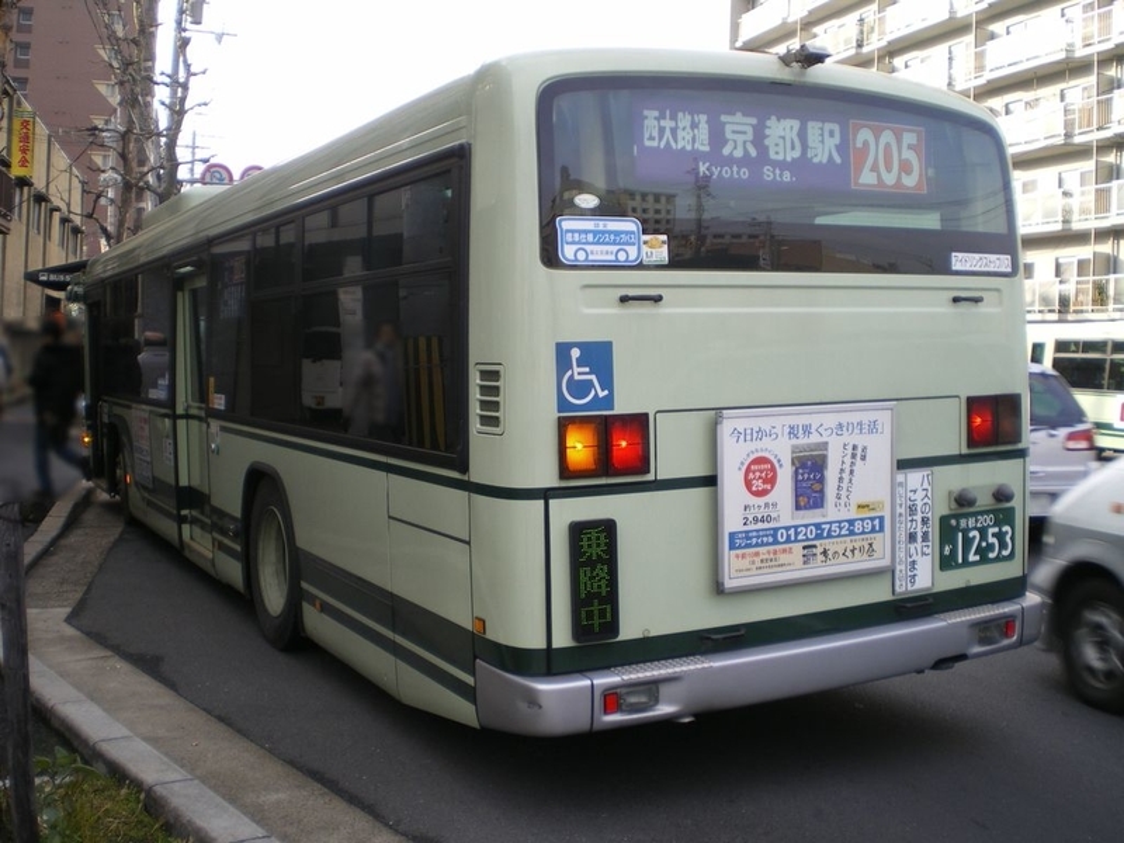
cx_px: 562
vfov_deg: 37.7
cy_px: 422
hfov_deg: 49.0
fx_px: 1234
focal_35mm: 38
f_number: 3.1
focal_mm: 6.3
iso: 64
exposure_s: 1/100
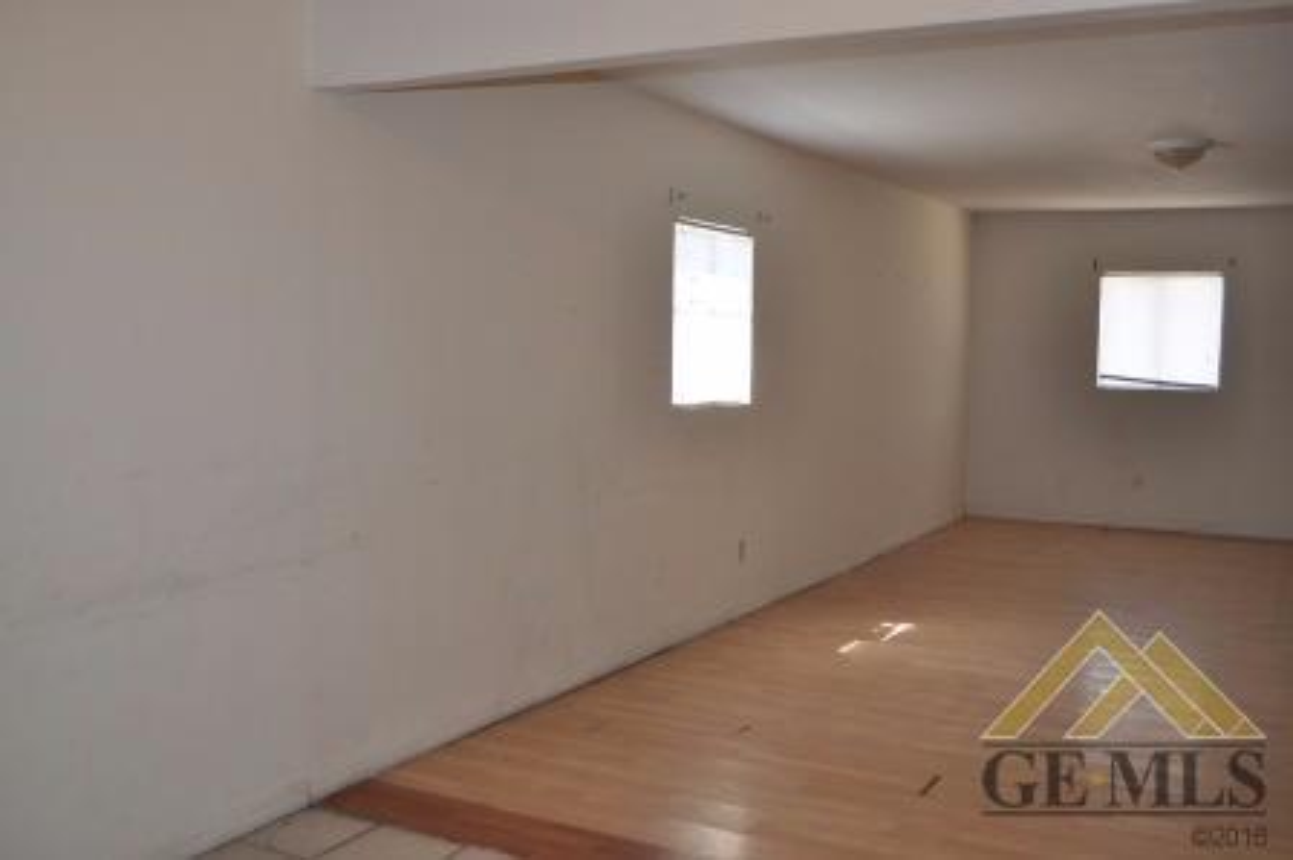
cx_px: 646
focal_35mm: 36
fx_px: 1292
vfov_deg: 36.8
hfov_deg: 53.2
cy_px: 430
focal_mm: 24
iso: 500
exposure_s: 1/125
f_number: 4
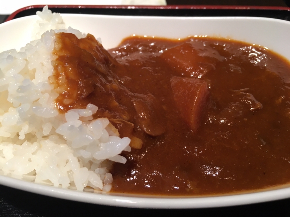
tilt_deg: -48.2
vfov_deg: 48.2
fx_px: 243
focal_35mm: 29
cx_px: 145
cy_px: 108
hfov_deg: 61.7
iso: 50
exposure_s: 1/30
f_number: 2.2
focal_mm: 4.15
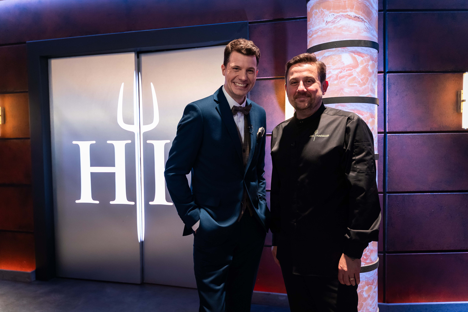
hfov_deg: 65.5
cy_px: 156
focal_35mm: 28
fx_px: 364
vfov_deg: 46.4
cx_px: 234
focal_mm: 28
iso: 2500
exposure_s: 1/160
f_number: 2.8
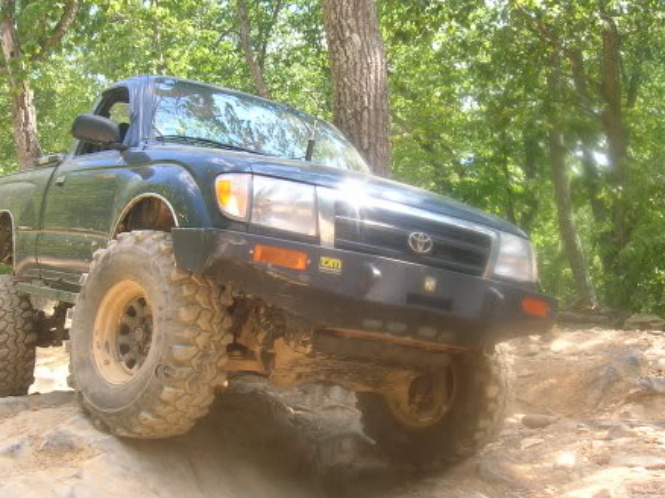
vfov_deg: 30.8
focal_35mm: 47
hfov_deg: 40.4
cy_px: 241
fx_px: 902
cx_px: 307
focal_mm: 6
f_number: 4.9
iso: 71
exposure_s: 1/63.2
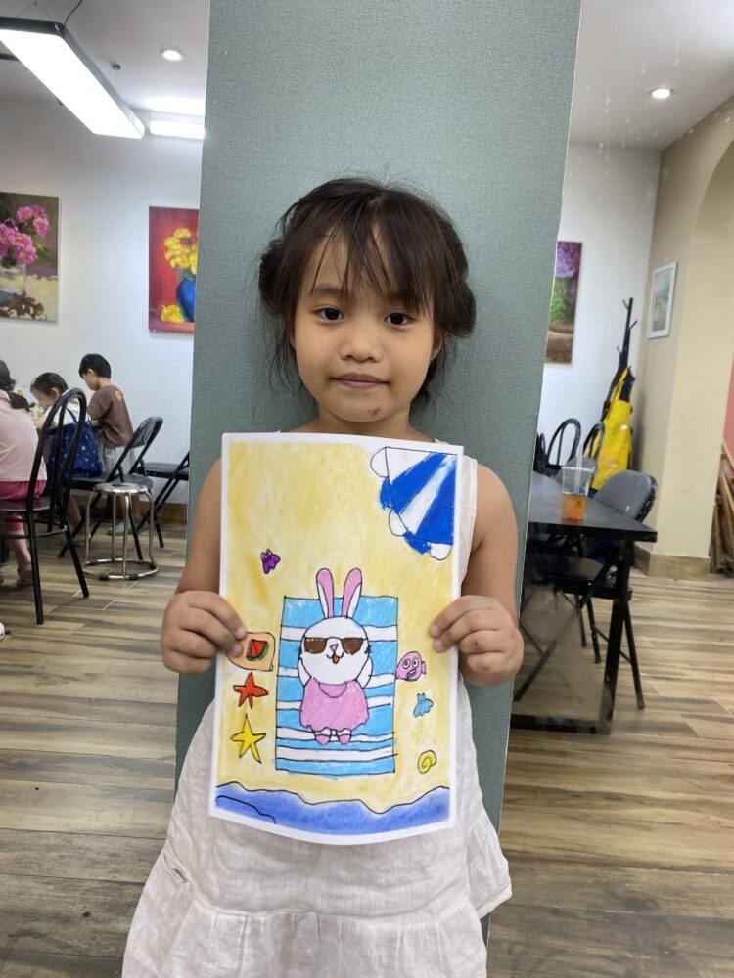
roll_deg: -4.5
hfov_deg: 53.1
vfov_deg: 67.3
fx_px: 735
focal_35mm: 26
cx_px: 367
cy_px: 489
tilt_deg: -6.7
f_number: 1.8
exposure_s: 1/100
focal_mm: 4.25
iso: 80
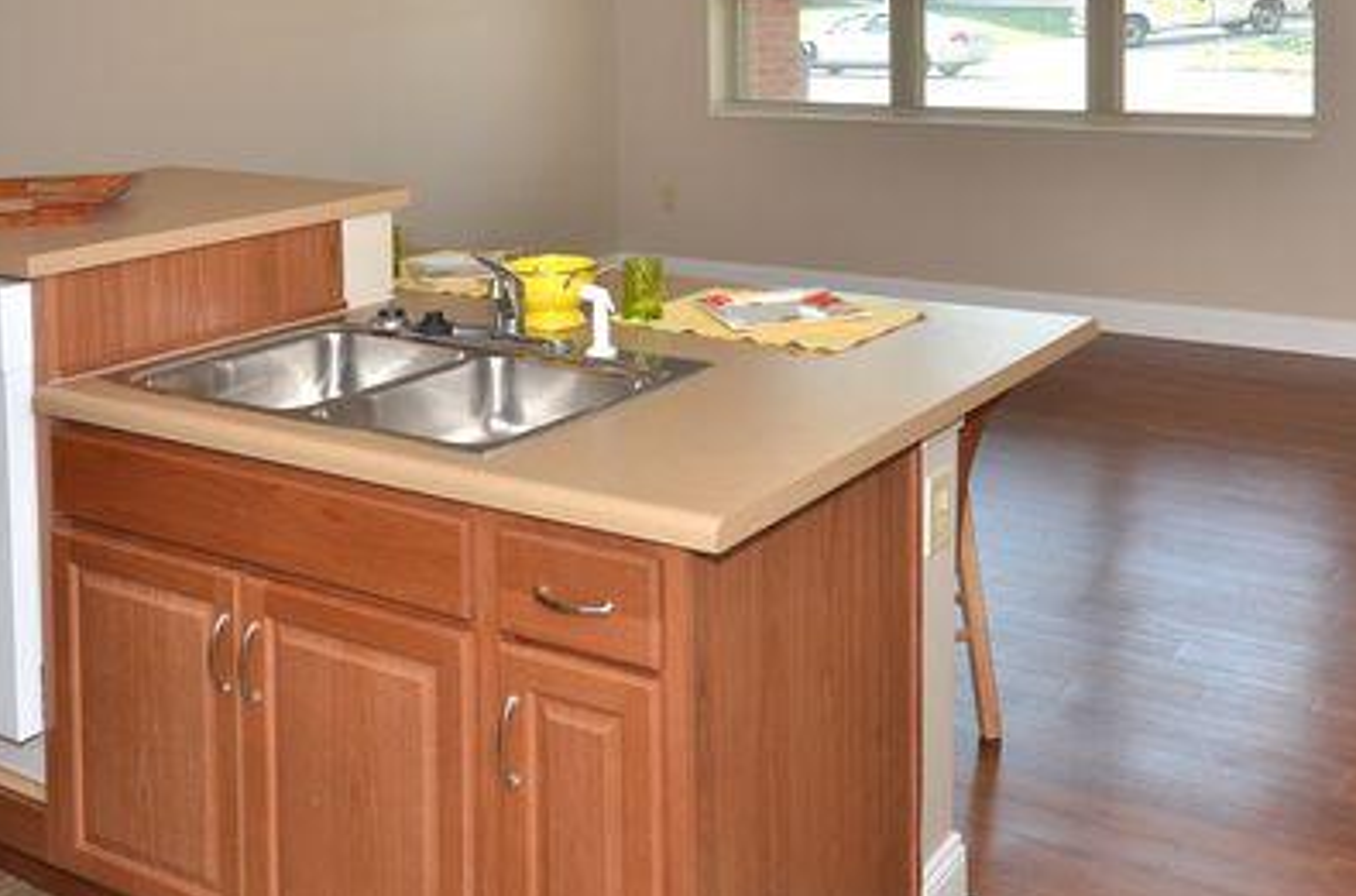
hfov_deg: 49.8
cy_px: 335
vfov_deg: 34.0
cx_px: 776
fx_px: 1456
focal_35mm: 39
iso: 640
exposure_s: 1/160
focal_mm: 17
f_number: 6.3
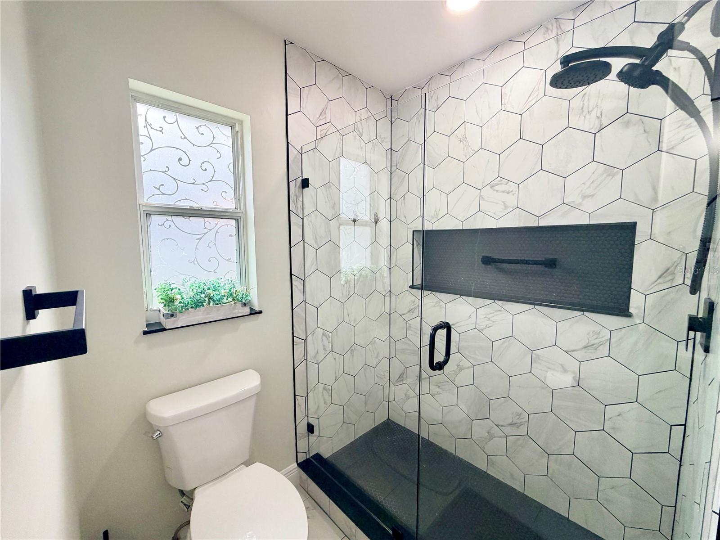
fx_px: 291
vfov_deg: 85.7
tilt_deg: -5.4
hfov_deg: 102.1
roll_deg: +0.1
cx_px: 360
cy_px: 270
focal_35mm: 14
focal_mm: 2.22
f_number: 2.2
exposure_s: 1/120
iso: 200
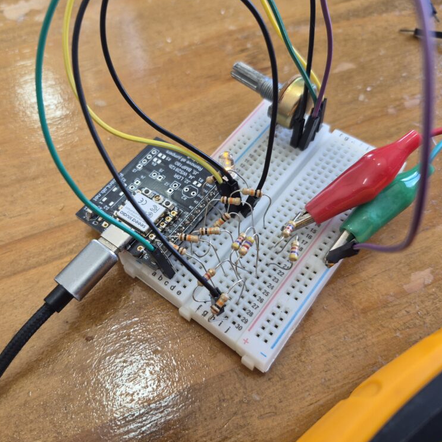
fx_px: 404
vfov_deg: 57.3
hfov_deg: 57.1
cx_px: 190
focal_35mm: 28
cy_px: 217
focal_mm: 5.4
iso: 200
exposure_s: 1/180
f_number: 1.8
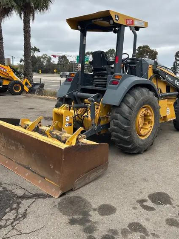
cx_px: 102
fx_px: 234
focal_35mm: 34
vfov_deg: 53.6
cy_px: 98
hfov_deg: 41.7
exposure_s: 1/2994
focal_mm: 5.7
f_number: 1.5
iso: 50
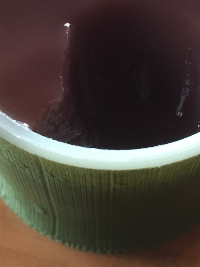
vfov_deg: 32.6
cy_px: 66
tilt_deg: -56.4
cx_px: 114
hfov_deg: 25.2
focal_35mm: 58
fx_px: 447
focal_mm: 4.15
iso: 100
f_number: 2.2
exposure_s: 1/30
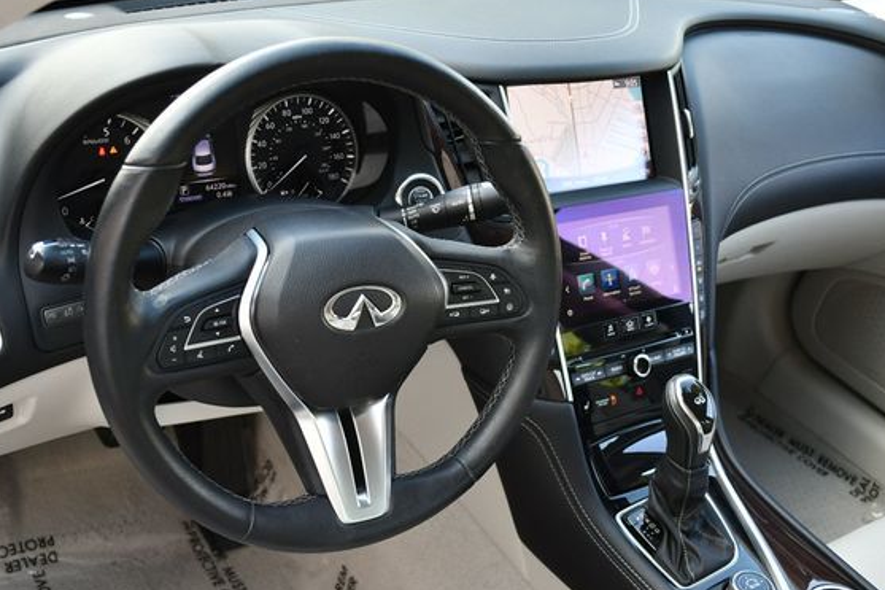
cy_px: 326
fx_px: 1130
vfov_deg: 29.2
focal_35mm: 46
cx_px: 419
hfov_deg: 42.7
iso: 560
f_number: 3.8
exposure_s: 1/250
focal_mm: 20
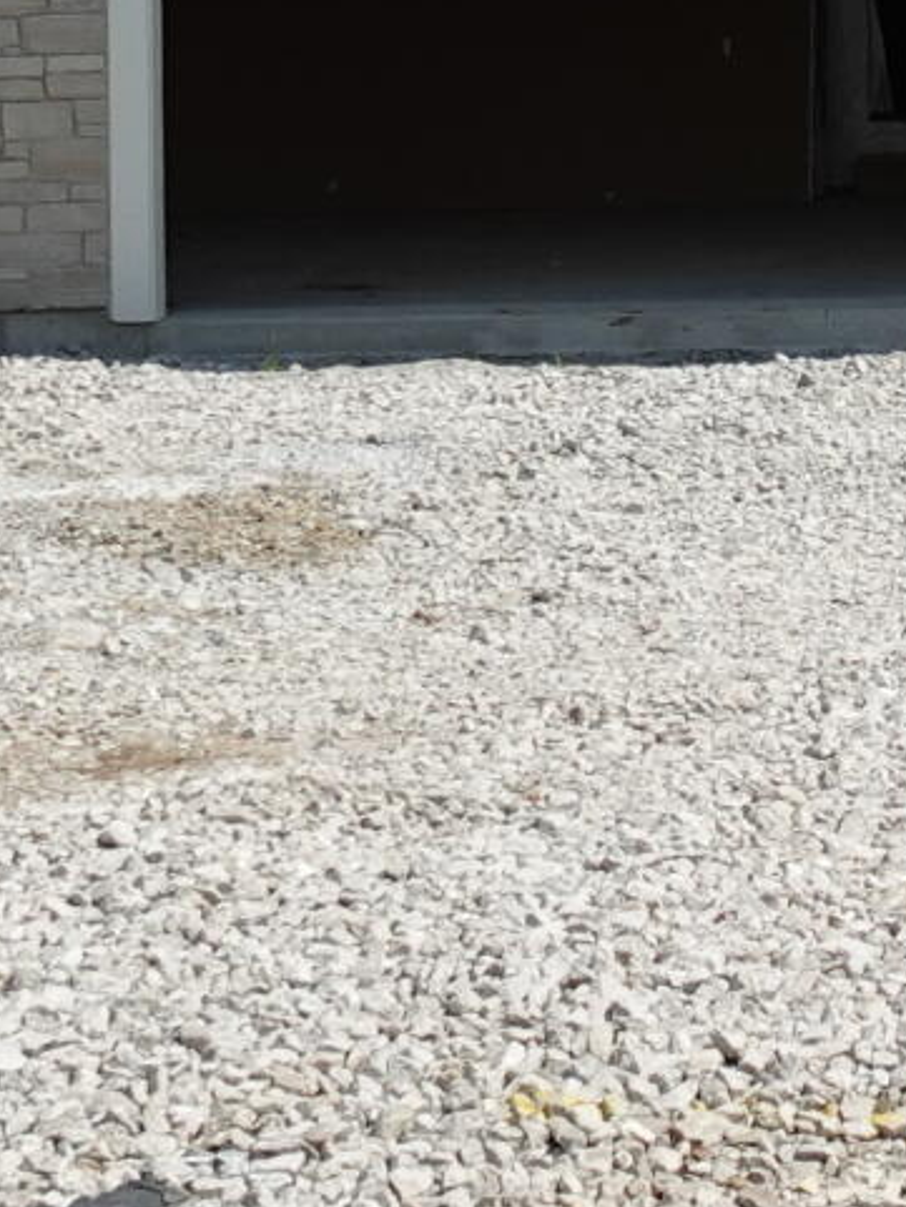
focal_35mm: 120
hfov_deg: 12.0
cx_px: 1215
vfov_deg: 15.9
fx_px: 4186
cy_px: -153
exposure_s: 1/6400
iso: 125
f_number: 2
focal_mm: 7.6
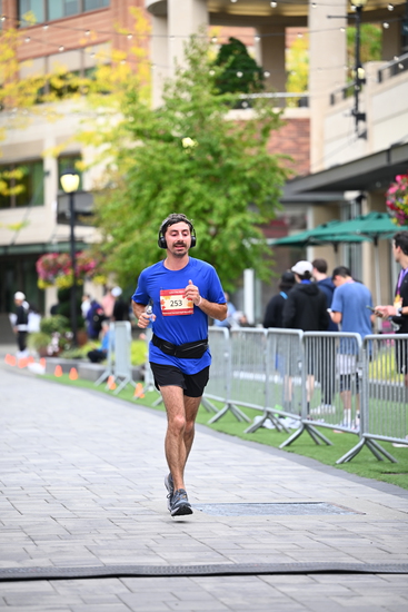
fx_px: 2208
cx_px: 204
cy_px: 306
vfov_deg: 15.8
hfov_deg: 10.6
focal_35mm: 130
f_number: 2.8
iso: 640
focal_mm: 130
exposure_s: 1/1250
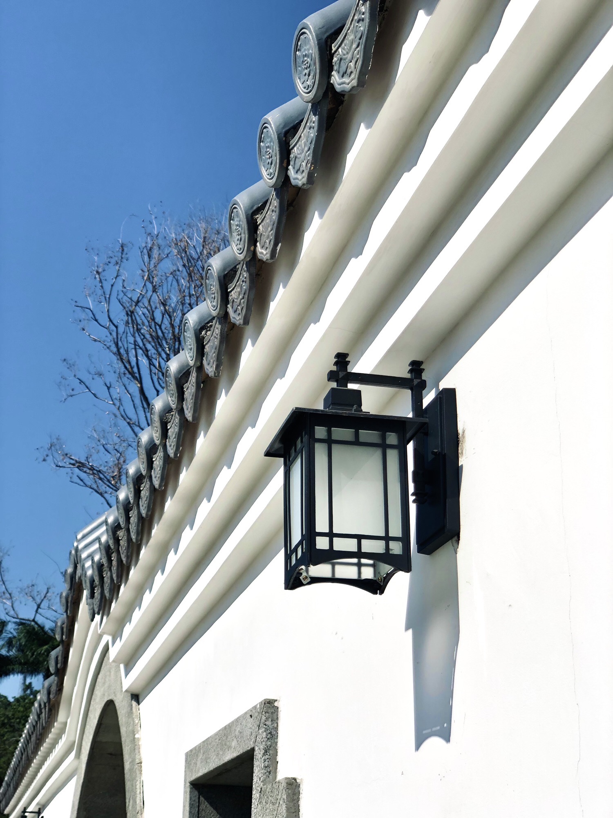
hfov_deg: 28.0
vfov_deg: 36.8
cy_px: 409
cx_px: 306
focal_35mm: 52
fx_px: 1228
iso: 16
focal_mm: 6
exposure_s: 1/1919
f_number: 2.4
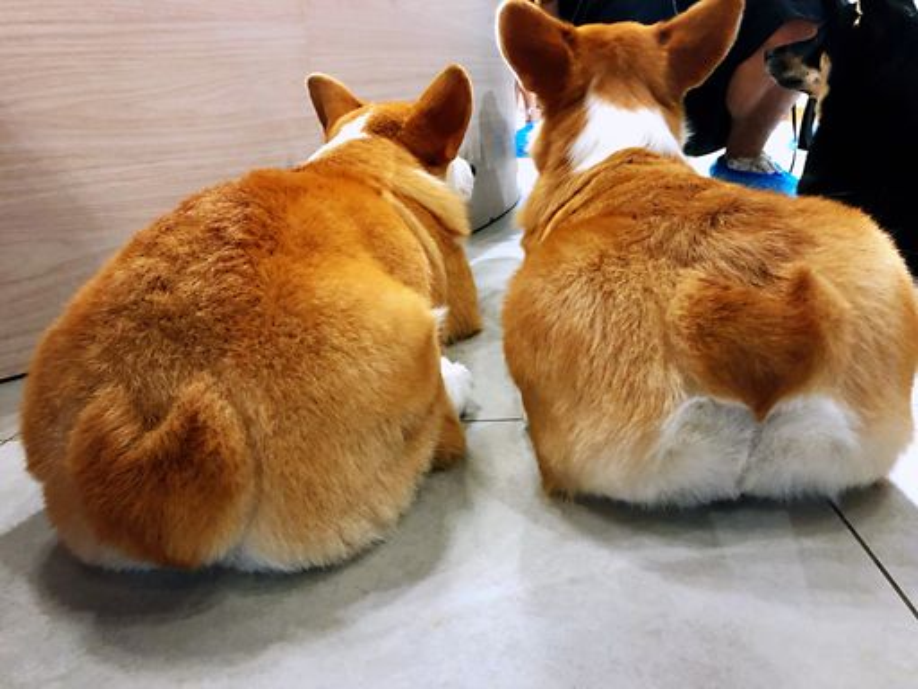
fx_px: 743
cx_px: 459
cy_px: 344
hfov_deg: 63.4
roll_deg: +4.9
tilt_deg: -16.9
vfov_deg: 49.7
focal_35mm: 28
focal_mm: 4
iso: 400
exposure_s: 1/50
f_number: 1.8
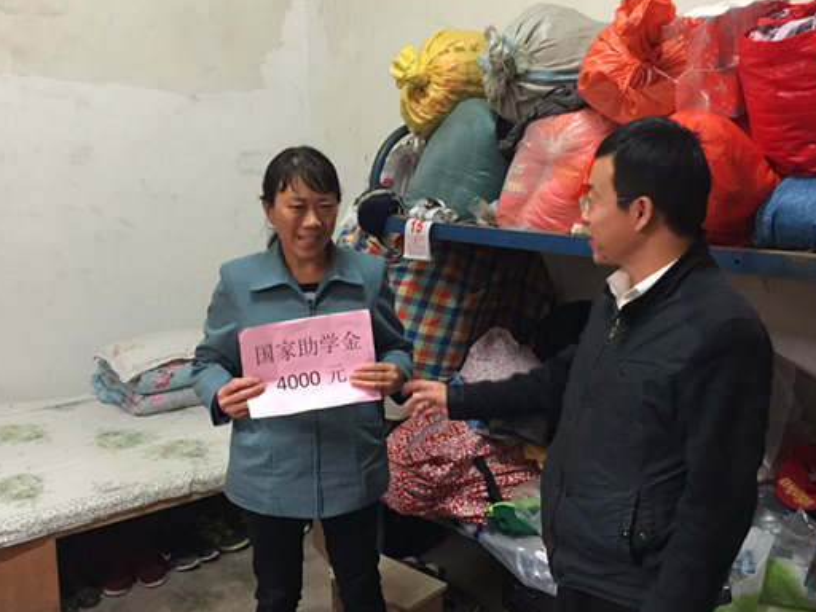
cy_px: 320
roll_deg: -1.3
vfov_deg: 41.8
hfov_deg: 54.0
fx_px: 801
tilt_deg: -12.3
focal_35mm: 34
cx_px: 419
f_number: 2.2
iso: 160
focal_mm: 4.15
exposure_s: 1/4
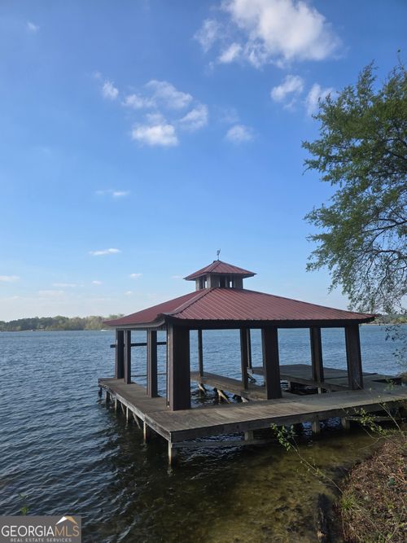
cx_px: 204
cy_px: 272
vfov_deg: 73.9
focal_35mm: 23
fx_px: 361
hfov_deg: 58.9
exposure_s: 1/601
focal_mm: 6.3
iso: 12
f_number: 1.7
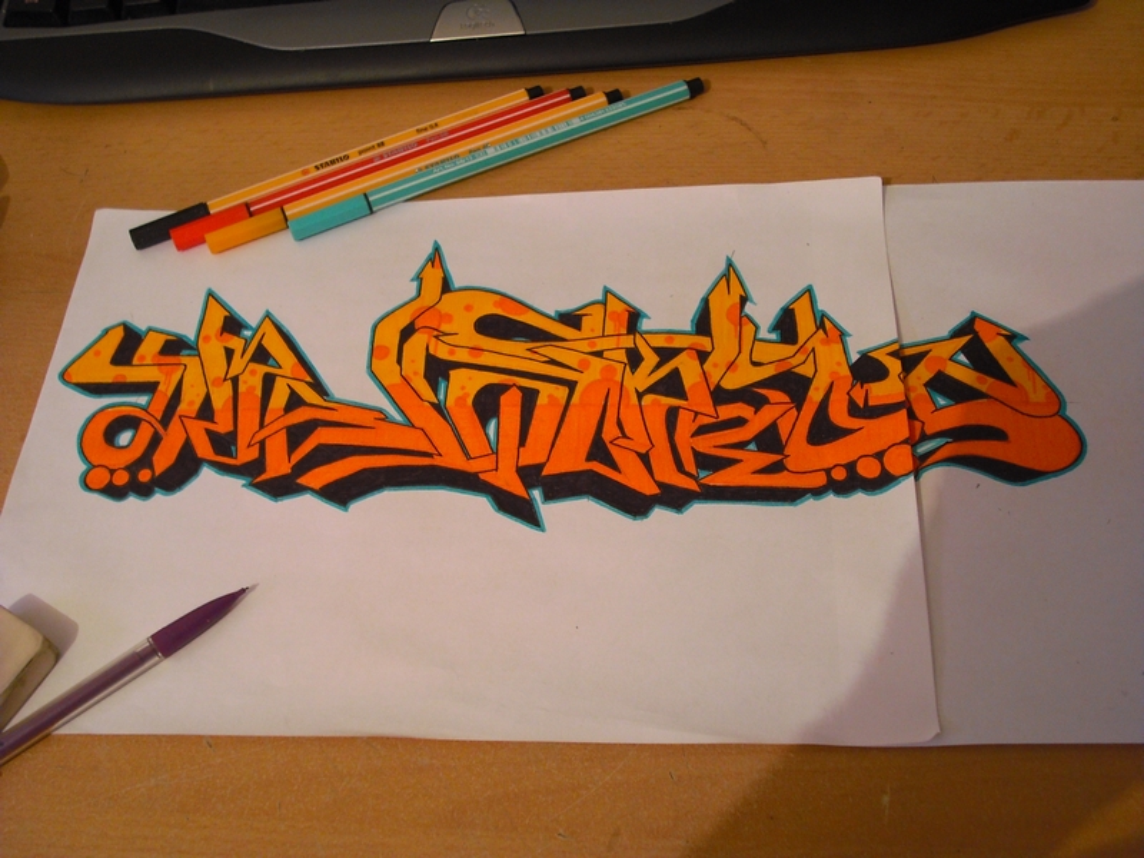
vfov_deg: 37.7
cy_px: 429
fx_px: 1256
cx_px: 572
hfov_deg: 49.0
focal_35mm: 38
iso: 200
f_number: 2.8
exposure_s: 1/5
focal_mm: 6.2
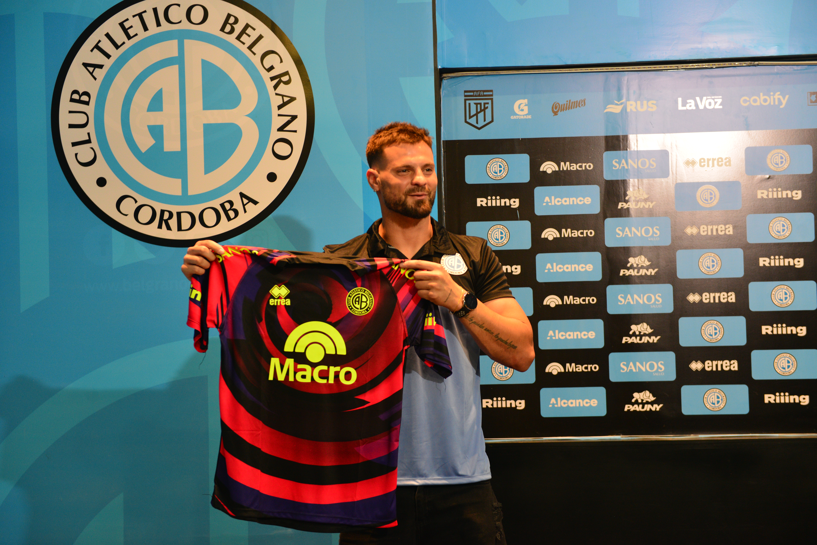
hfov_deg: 33.4
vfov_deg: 22.6
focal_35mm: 60
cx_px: 408
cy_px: 272
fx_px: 1362
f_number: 2.8
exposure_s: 1/80
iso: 1250
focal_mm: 60
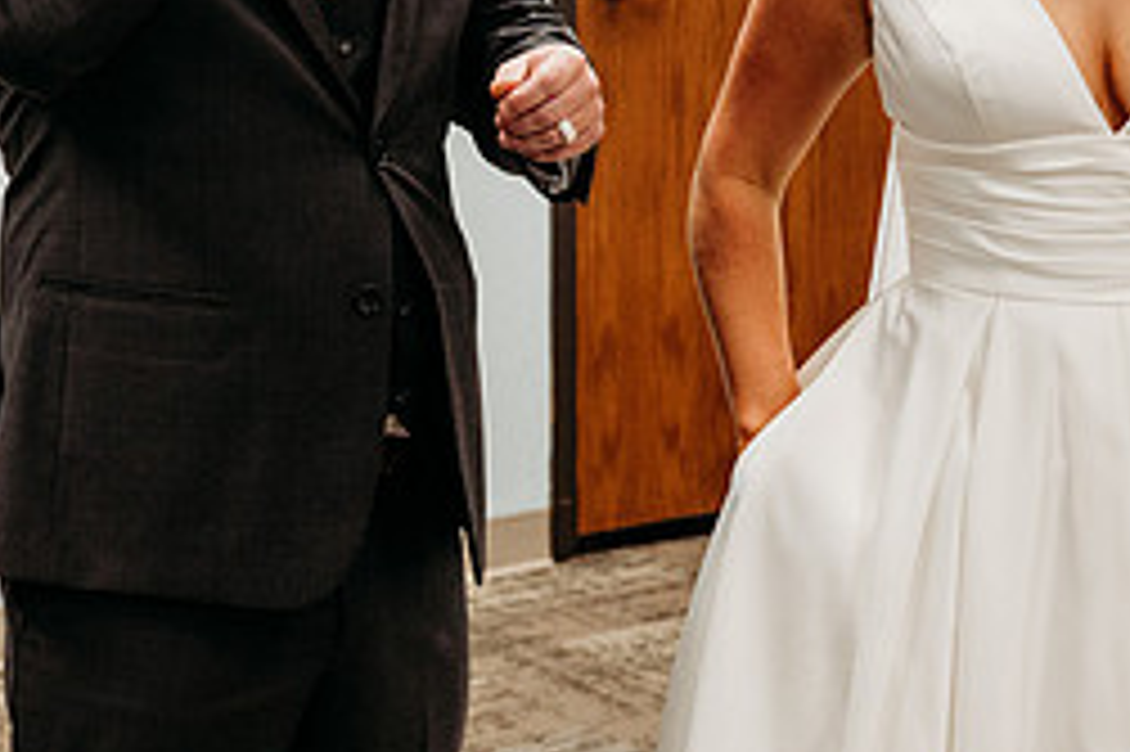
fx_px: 3043
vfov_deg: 13.8
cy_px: -34
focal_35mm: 97
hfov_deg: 20.9
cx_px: 346
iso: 2000
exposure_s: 1/320
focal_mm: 31.5
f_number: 3.2
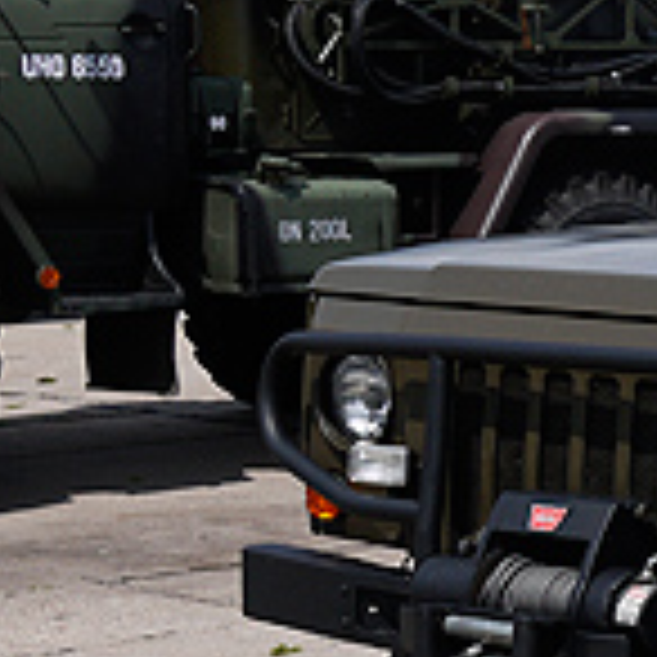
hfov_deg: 11.2
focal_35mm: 145
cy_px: 346
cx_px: 1215
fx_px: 3114
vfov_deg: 12.0
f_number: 5.6
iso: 100
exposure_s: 1/800
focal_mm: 20
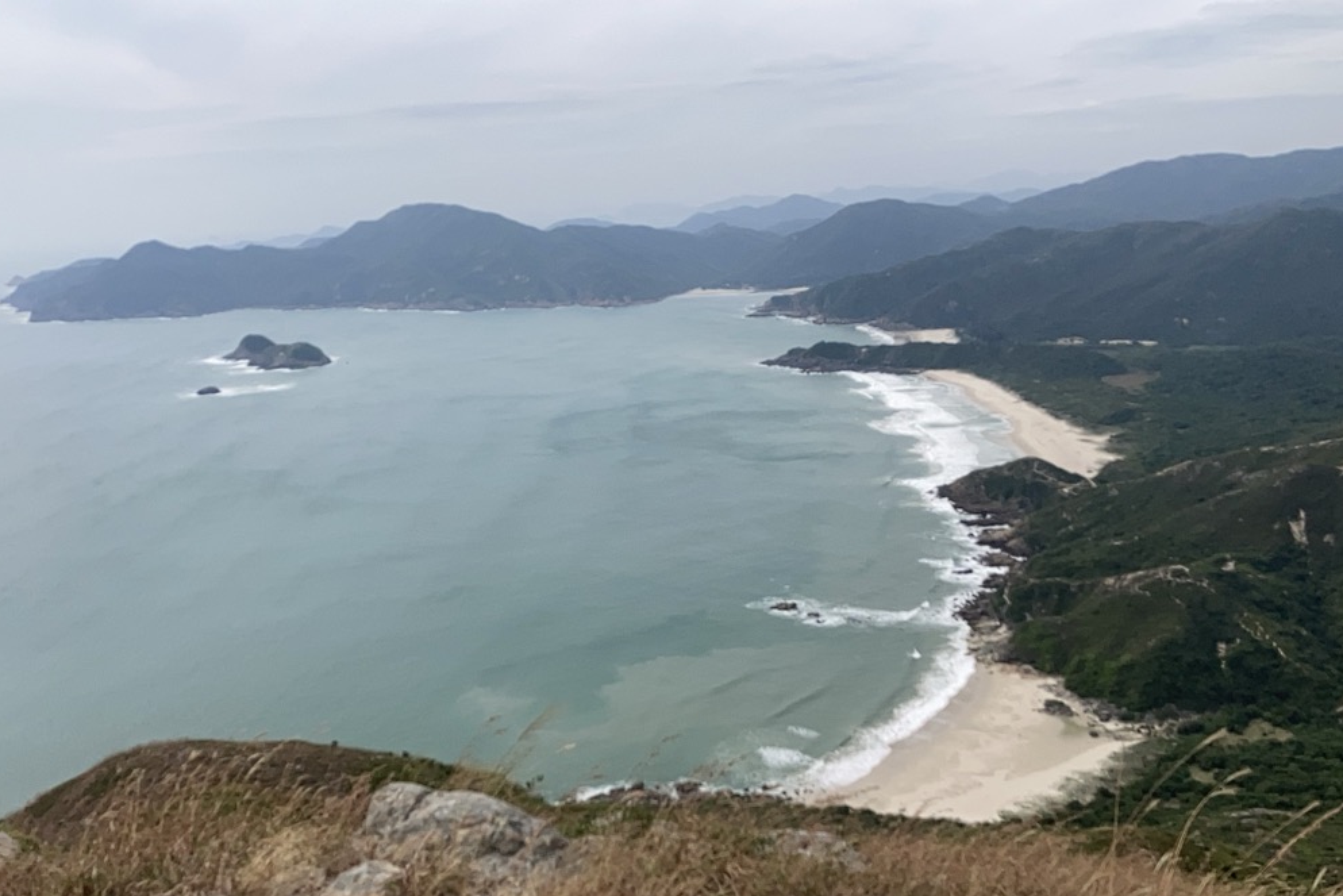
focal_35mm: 30
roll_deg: +1.8
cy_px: 476
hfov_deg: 61.9
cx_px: 655
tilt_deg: -12.9
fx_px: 1119
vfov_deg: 43.6
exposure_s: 1/3731
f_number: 1.8
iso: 20
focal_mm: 3.99
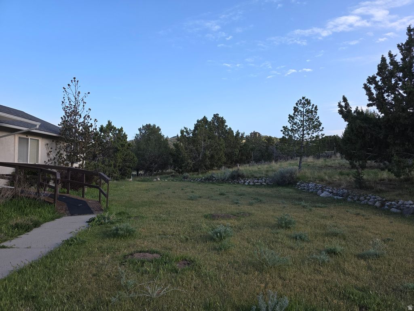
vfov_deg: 58.9
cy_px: 156
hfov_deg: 73.9
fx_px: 275
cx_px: 207
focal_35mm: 23
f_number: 1.7
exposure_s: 1/219
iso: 12
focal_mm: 6.3
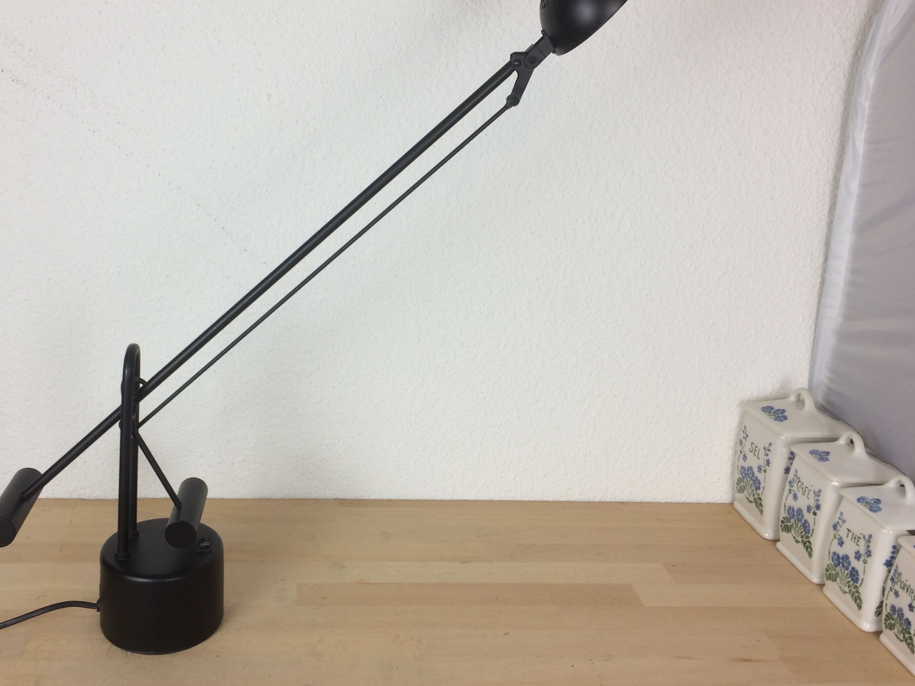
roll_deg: -4.3
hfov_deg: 52.3
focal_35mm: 35
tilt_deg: -15.2
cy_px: 309
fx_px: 925
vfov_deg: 40.7
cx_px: 374
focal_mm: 4.15
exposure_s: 1/50
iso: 32
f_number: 2.2
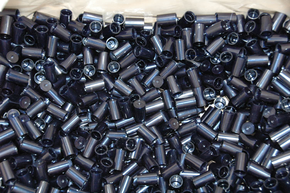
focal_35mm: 72
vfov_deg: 18.9
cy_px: 96
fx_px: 579
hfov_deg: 28.1
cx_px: 145
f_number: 6.3
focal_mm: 48
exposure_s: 1/60
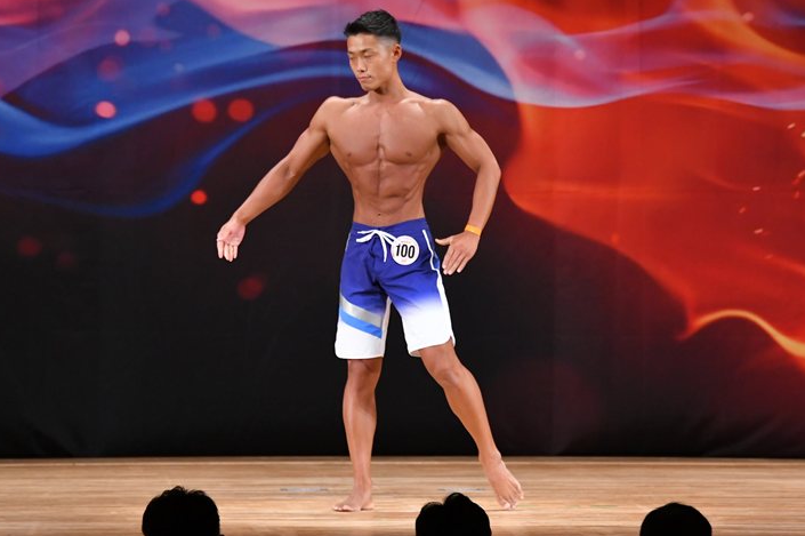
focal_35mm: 264
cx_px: 412
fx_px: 5899
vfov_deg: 5.2
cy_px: 251
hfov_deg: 7.8
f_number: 5.6
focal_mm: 160
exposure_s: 1/400
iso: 3200
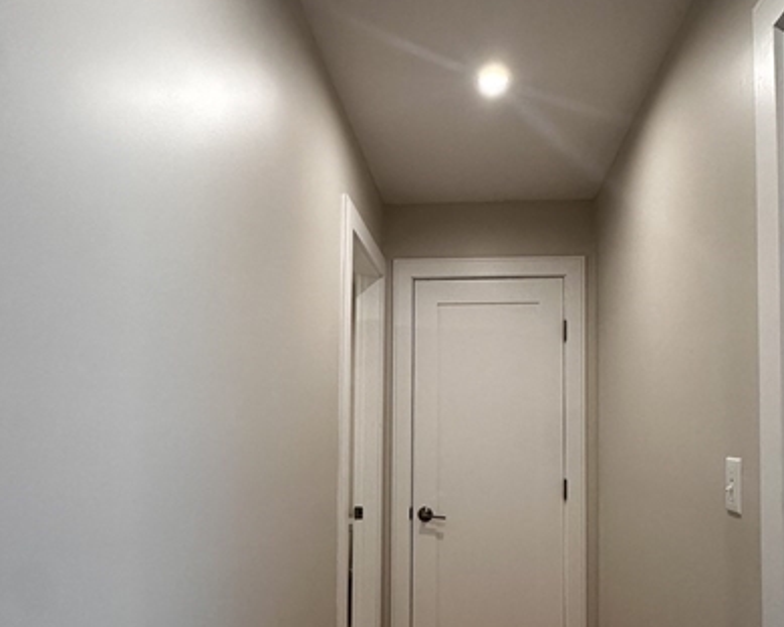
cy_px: 405
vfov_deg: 52.4
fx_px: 626
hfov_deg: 64.0
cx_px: 419
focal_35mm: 27
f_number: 2.2
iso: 200
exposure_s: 1/100
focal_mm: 2.22
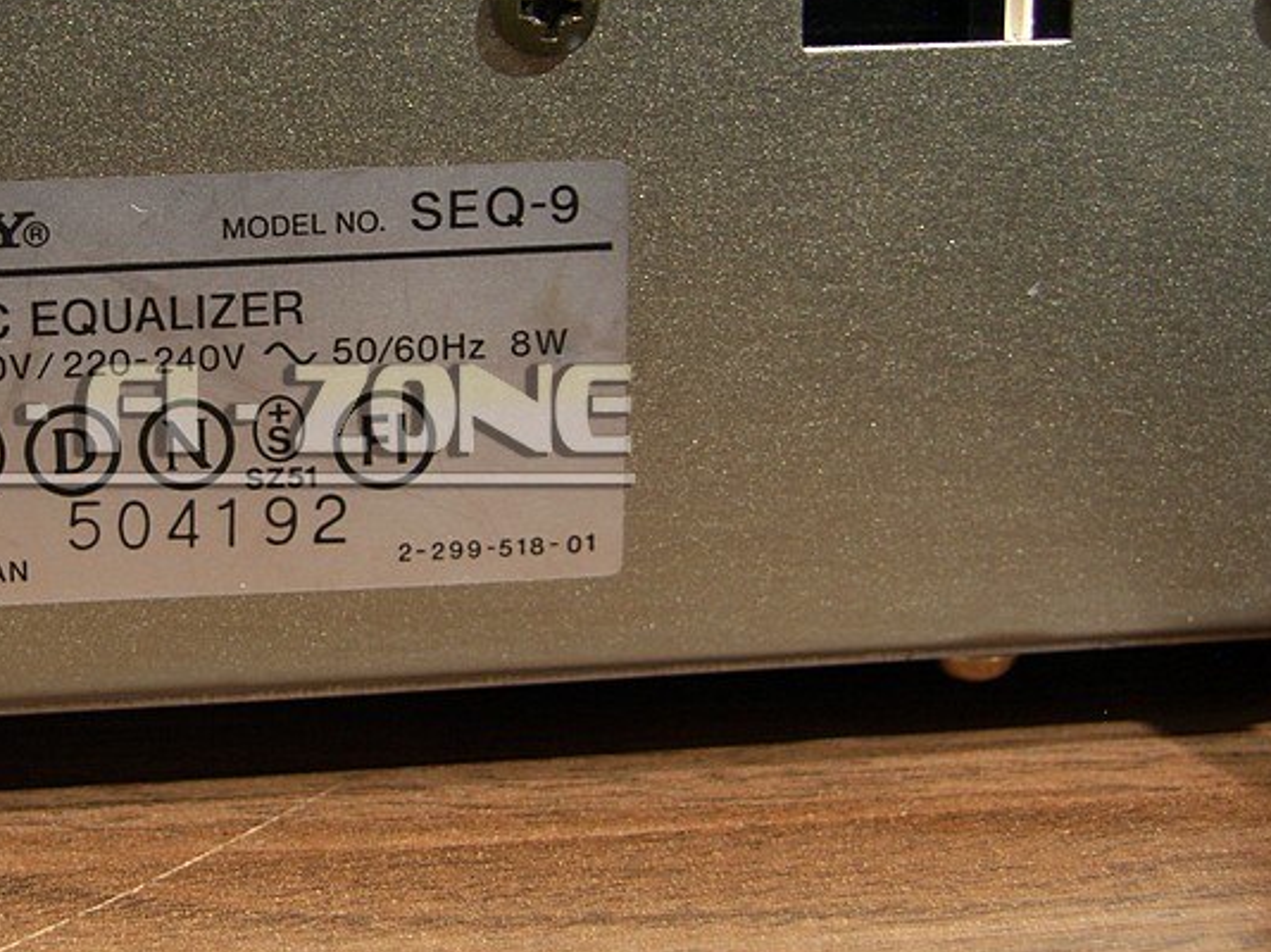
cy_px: 400
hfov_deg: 18.9
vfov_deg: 14.3
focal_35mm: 103
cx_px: 224
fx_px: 3780
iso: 50
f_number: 2.8
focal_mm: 14.2
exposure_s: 1/60
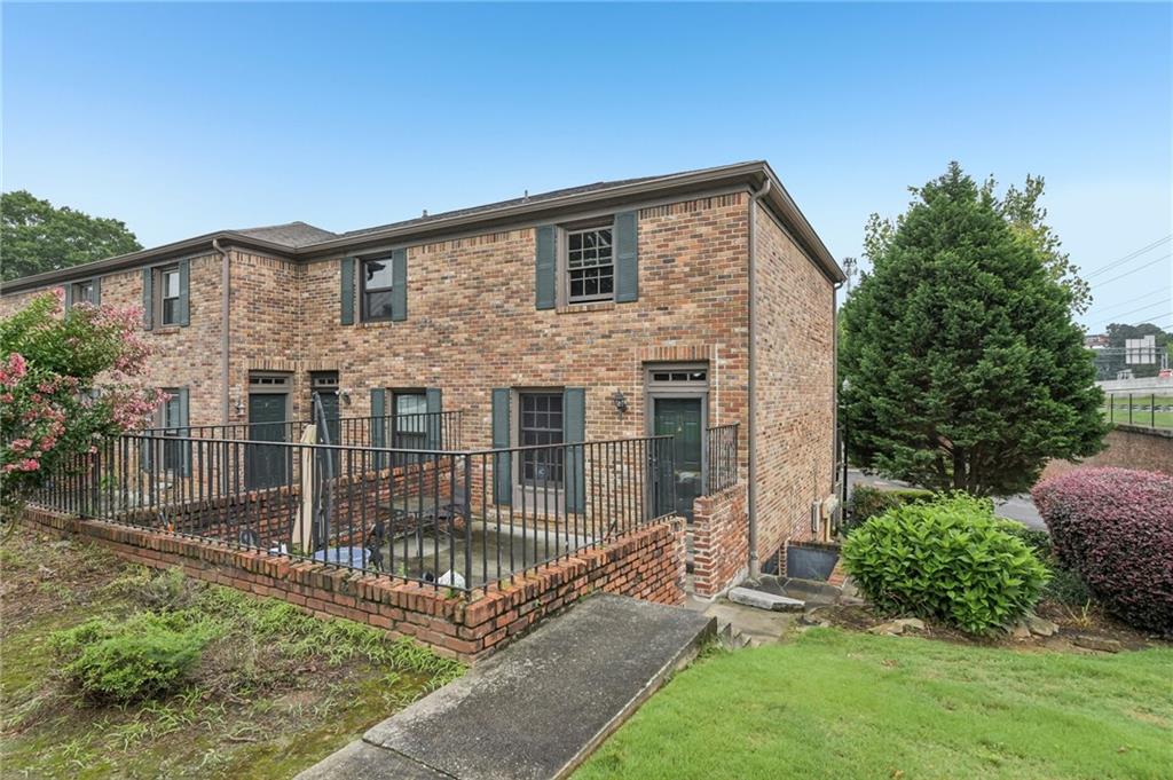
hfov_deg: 87.0
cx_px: 586
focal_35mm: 19
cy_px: 390
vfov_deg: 64.5
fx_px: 619
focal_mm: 19
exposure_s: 1/320
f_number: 8
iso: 400
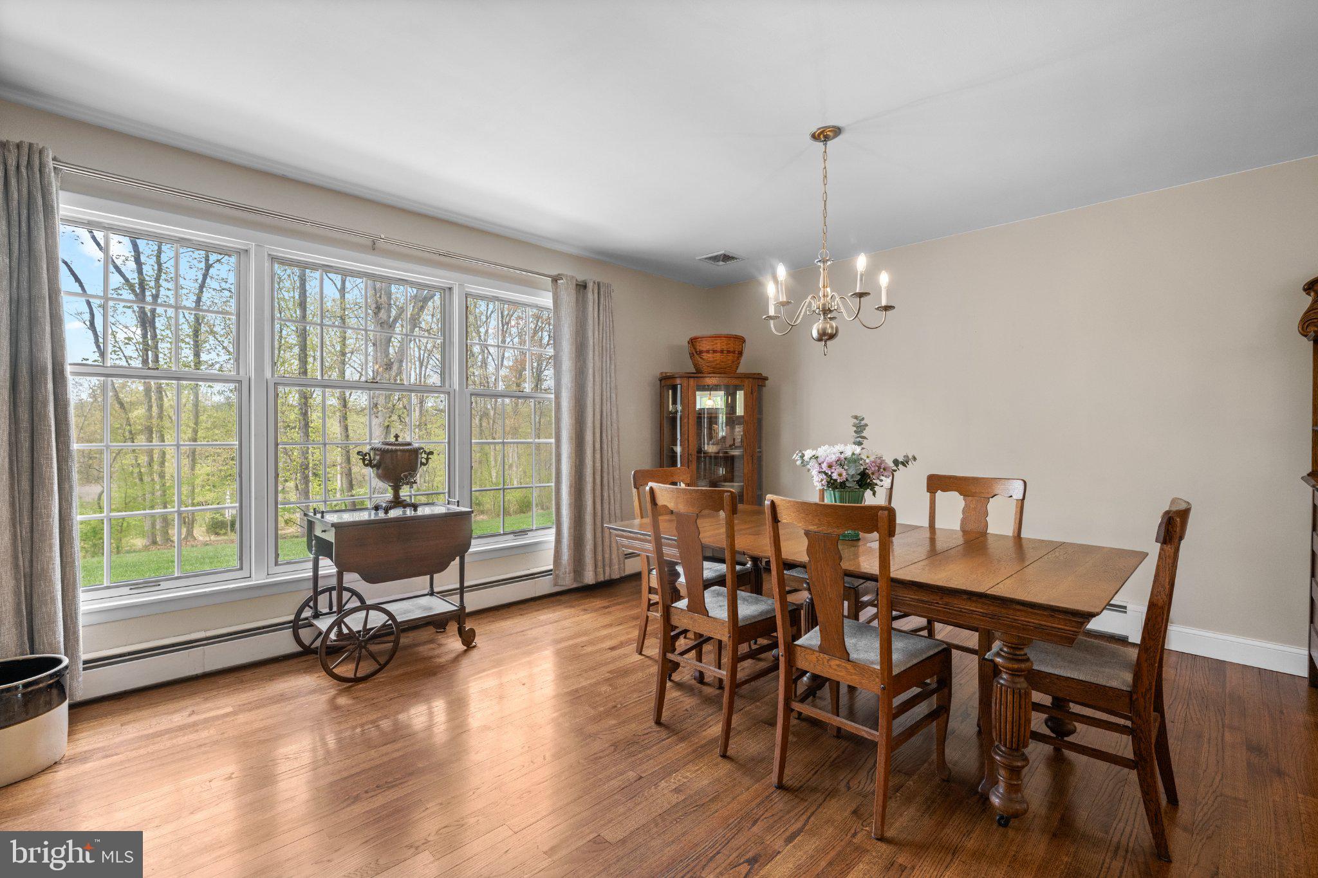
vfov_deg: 73.7
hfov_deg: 96.7
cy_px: 439
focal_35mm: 16
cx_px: 659
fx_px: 586
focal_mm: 16
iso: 500
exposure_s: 1/25
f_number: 6.3
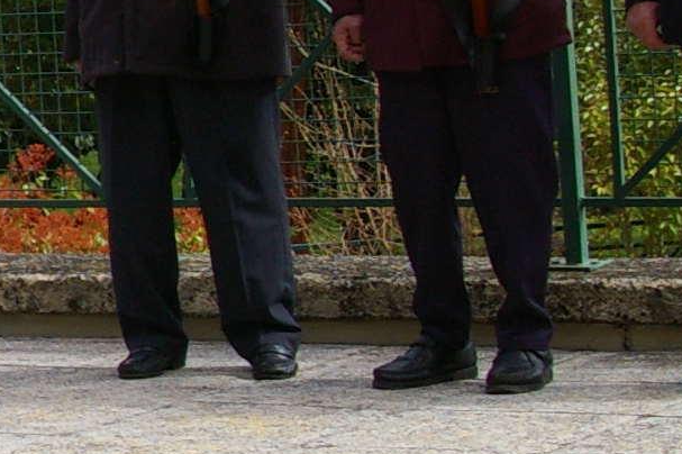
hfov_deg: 8.2
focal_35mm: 230
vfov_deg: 5.9
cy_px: 9
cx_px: -939
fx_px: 4364
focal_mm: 31
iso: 400
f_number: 13
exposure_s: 1/250
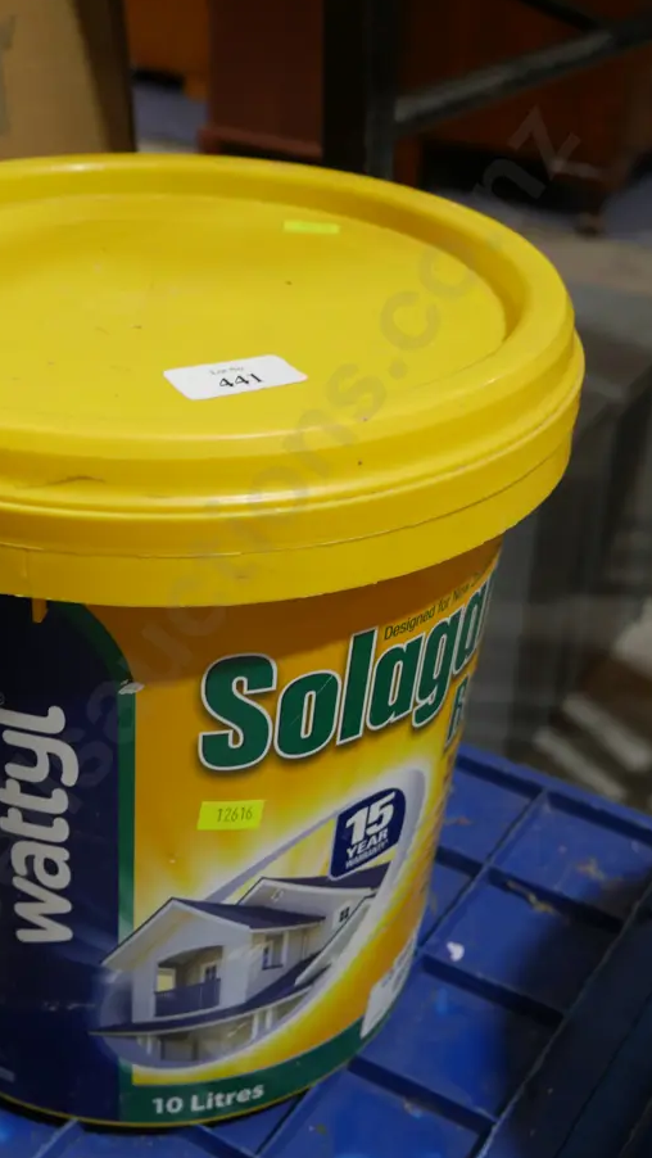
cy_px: 648
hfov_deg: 25.2
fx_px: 1443
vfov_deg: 43.6
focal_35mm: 47
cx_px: 162
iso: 250
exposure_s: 1/60
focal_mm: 19
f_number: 4.1
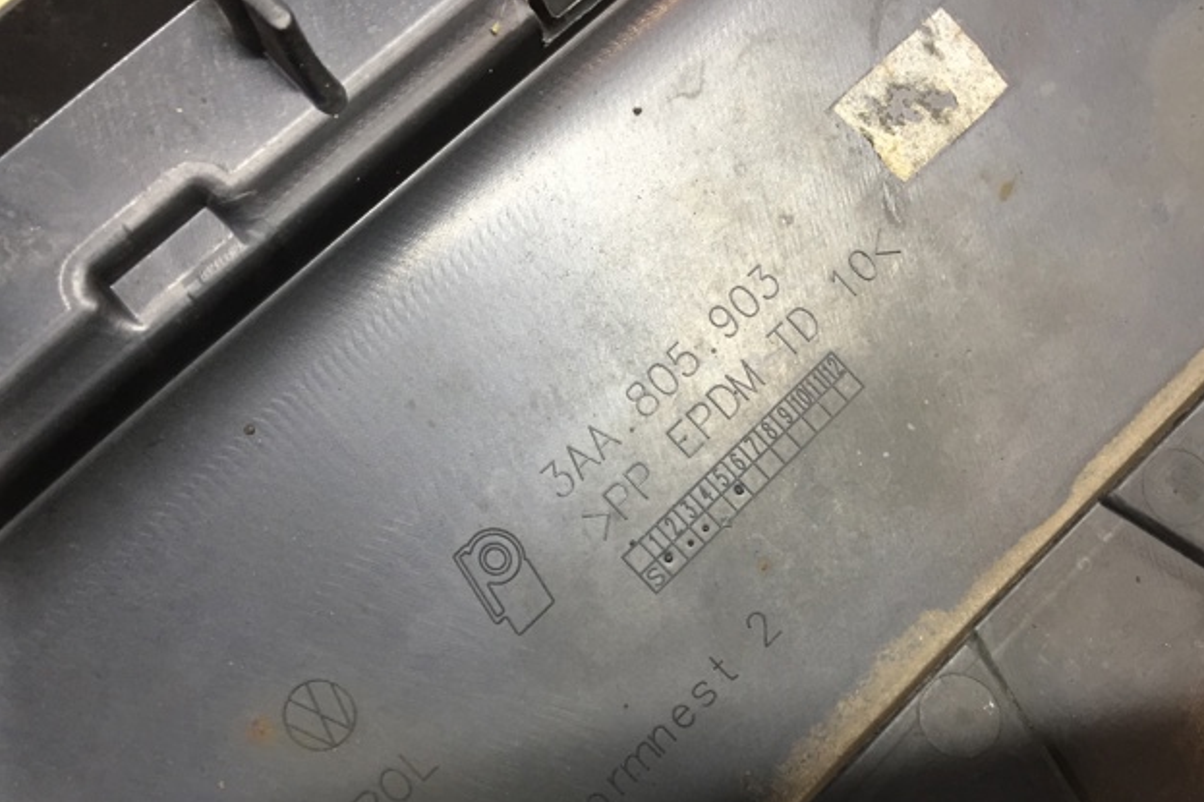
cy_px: 452
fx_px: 1036
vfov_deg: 42.2
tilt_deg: -56.4
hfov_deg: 60.3
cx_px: 616
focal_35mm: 31
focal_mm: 4.15
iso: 125
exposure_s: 1/33
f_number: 2.2
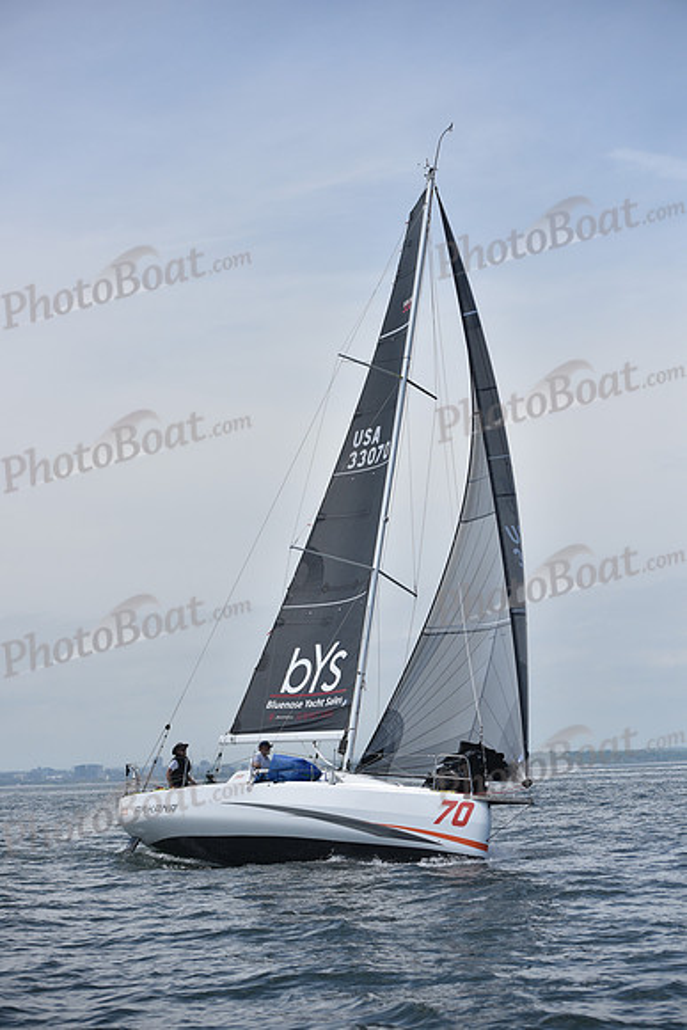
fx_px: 2002
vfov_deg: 28.8
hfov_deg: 19.5
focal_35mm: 70
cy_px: 515
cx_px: 344
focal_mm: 70
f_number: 4
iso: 200
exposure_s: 1/4000
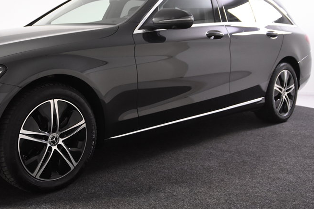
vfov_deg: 28.6
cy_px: 81
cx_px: 95
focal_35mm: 47
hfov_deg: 41.2
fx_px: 410
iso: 1600
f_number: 4
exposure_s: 1/60
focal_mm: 20
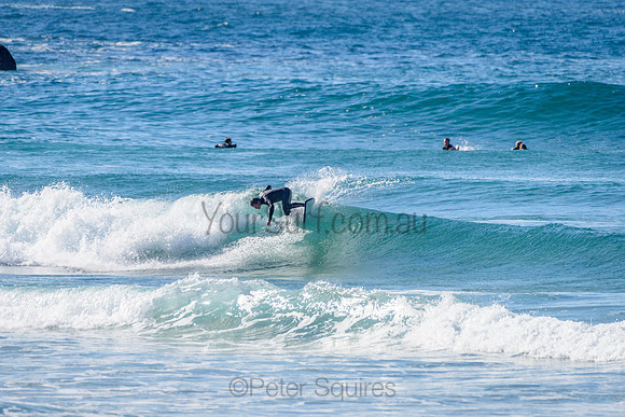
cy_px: 203
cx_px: 272
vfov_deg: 2.2
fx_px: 10649
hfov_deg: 3.4
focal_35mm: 613
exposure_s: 1/8000
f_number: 5.6
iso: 500
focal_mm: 500
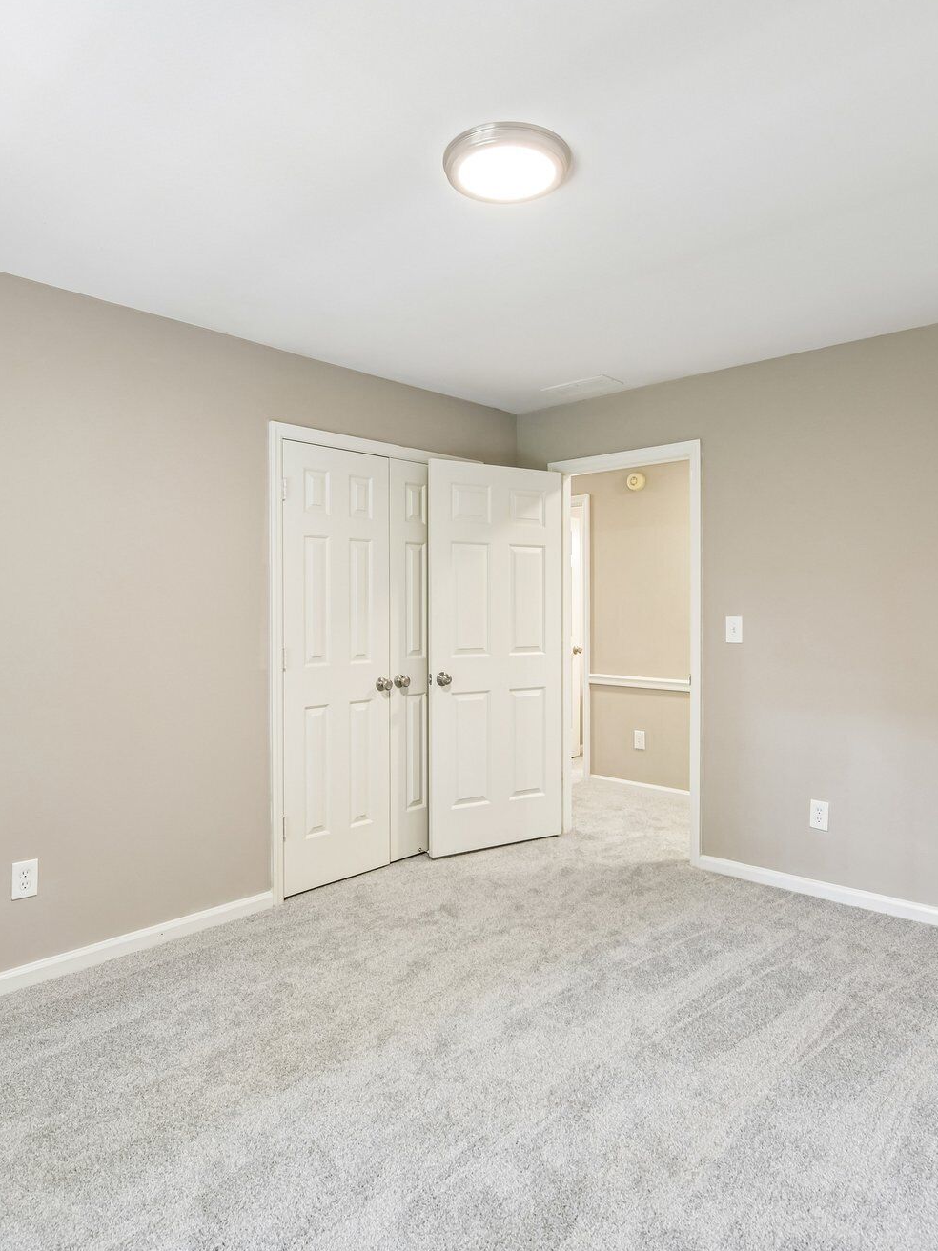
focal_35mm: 21
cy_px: 607
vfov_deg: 79.0
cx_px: 500
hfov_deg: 63.4
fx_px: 759
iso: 400
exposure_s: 1/8
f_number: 8
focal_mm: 14
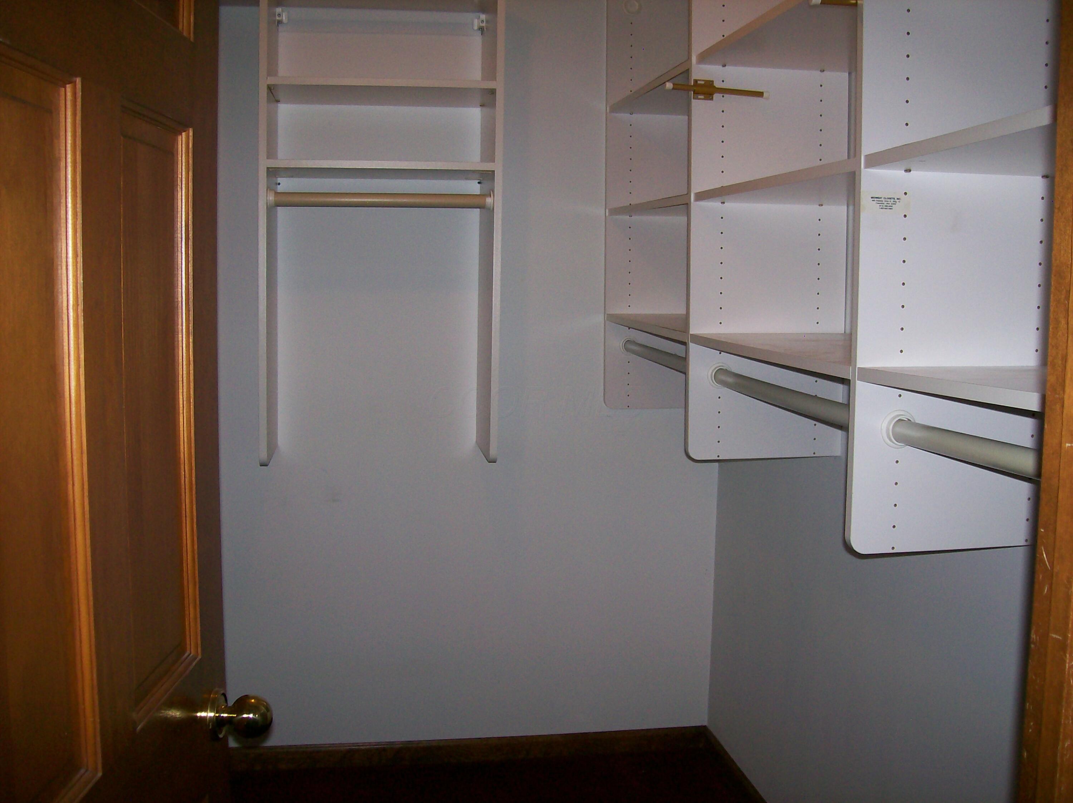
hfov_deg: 51.4
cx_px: 536
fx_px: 1115
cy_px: 402
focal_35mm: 36
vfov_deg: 39.6
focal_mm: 6
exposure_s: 1/64
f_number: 2.7
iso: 80
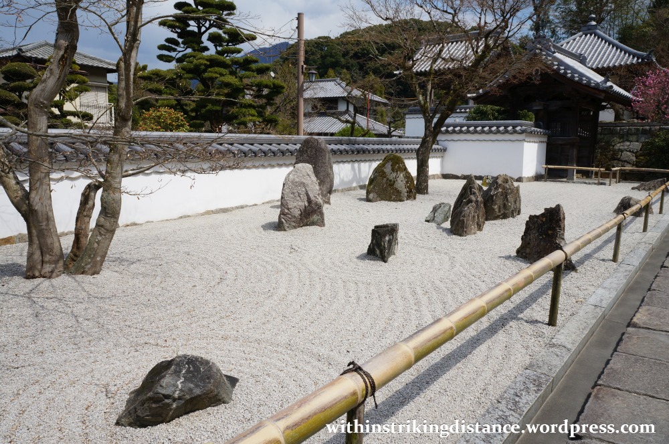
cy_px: 222
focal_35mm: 27
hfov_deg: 67.4
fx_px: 501
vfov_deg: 47.8
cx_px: 334
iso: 200
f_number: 13
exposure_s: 1/400
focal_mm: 18
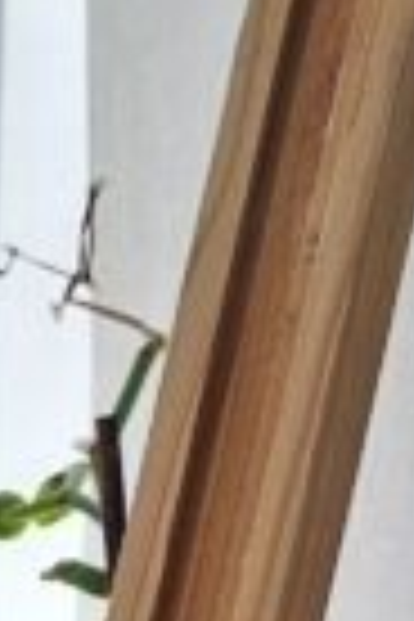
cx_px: -162
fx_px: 3070
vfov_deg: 10.8
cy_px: 1098
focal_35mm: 178
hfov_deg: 7.6
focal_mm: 5.54
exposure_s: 1/639
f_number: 1.8
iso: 40
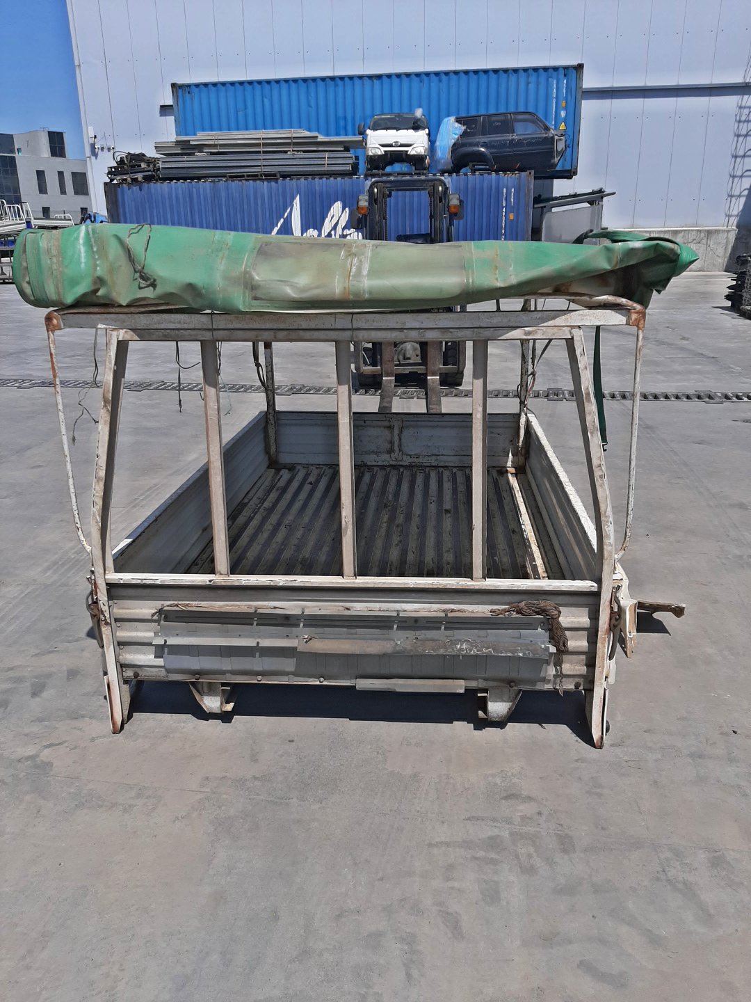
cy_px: 501
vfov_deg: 67.3
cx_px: 376
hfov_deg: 53.1
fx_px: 752
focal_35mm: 26
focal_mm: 3.93
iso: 40
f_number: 1.7
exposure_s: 1/3906
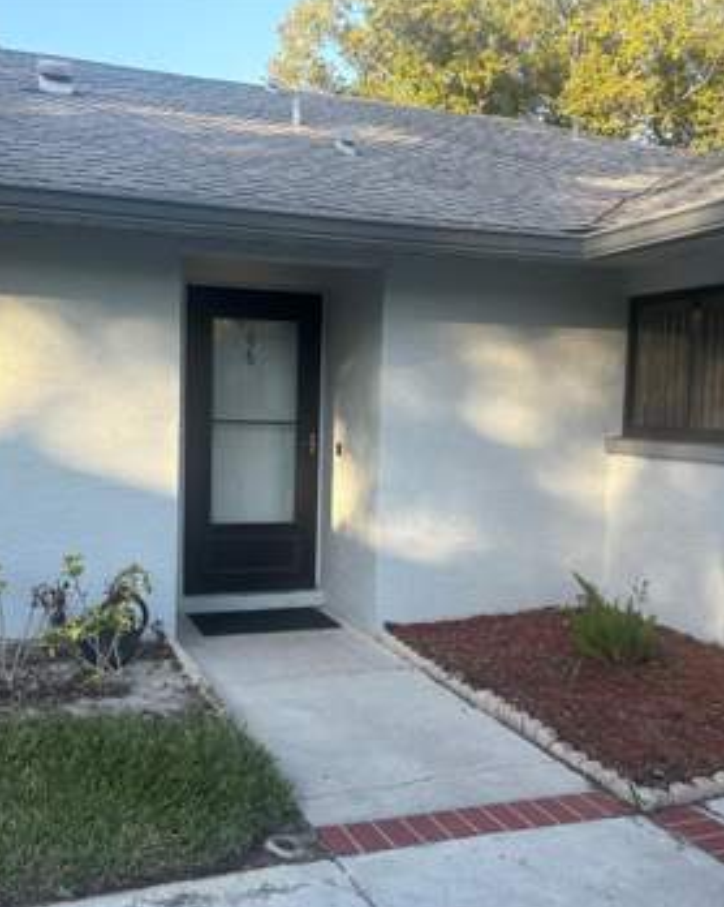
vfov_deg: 51.6
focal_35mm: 35
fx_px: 938
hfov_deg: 42.1
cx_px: 310
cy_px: 459
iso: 50
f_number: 1.6
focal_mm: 5.96
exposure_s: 1/446
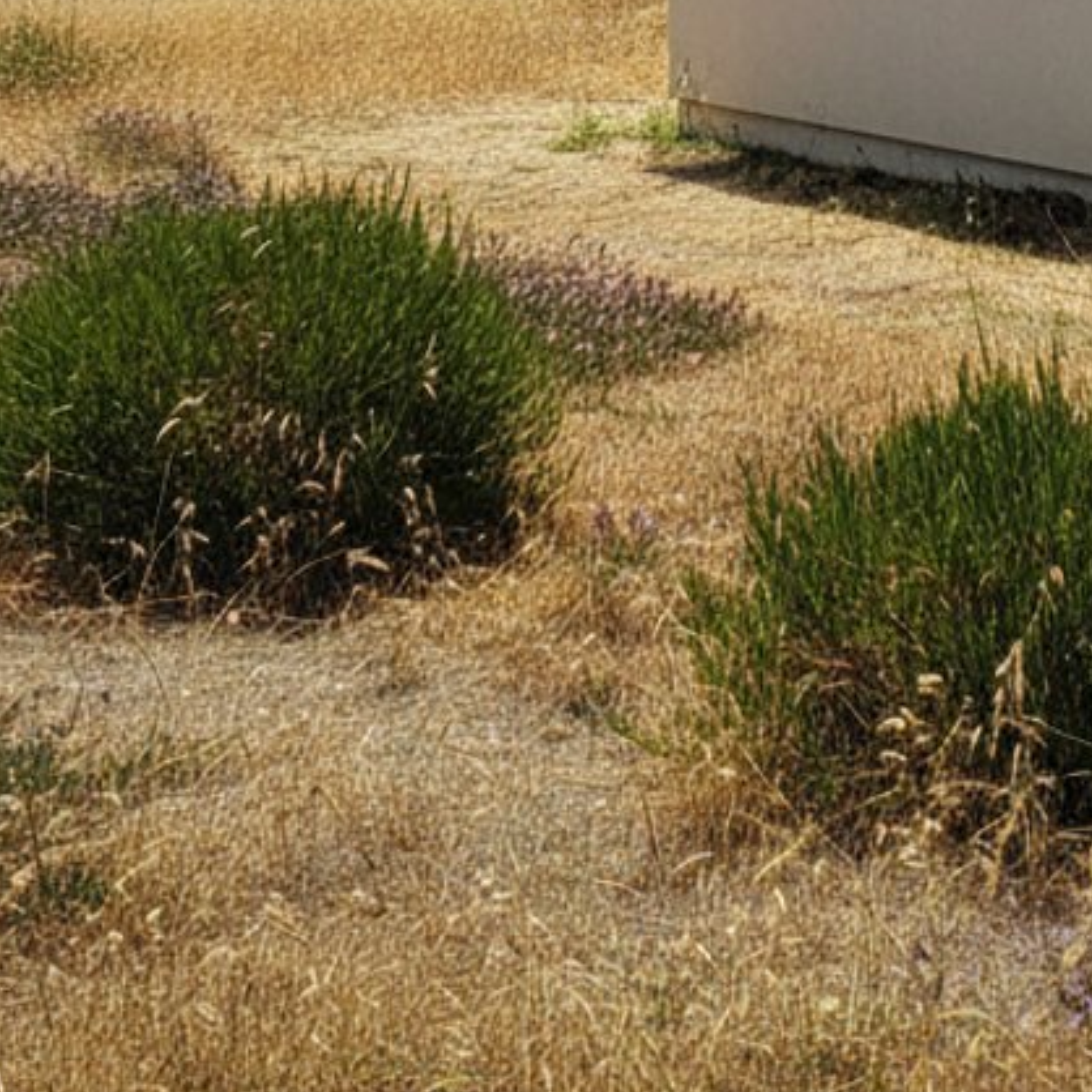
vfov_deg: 23.1
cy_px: -340
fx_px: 2356
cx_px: 985
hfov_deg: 25.3
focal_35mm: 66
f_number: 1.6
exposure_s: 1/496
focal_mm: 5.7
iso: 1274
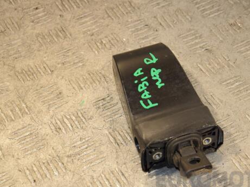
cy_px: 107
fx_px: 708
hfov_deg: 20.0
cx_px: 145
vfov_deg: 15.1
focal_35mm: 98
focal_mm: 52
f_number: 5.6
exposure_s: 1/200
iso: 800
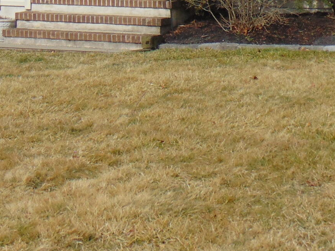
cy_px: -34
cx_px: 244
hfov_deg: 14.6
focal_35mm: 135
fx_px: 1306
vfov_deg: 10.8
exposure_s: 1/800
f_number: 3.3
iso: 80
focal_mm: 6.9
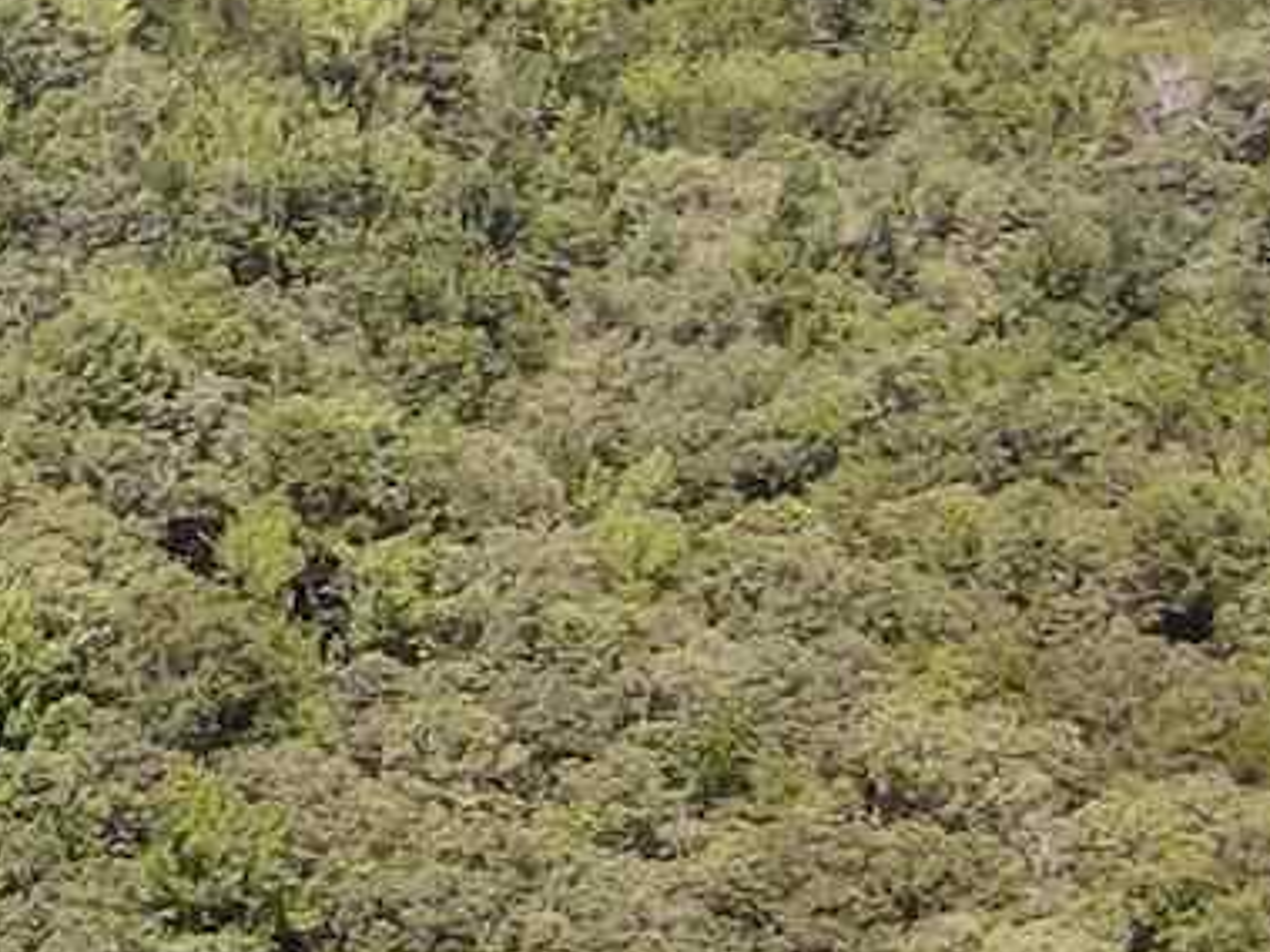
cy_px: 1448
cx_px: -2540
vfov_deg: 8.9
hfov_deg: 9.5
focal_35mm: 162
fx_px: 5942
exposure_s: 1/15
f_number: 2.8
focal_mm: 4.5
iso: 330
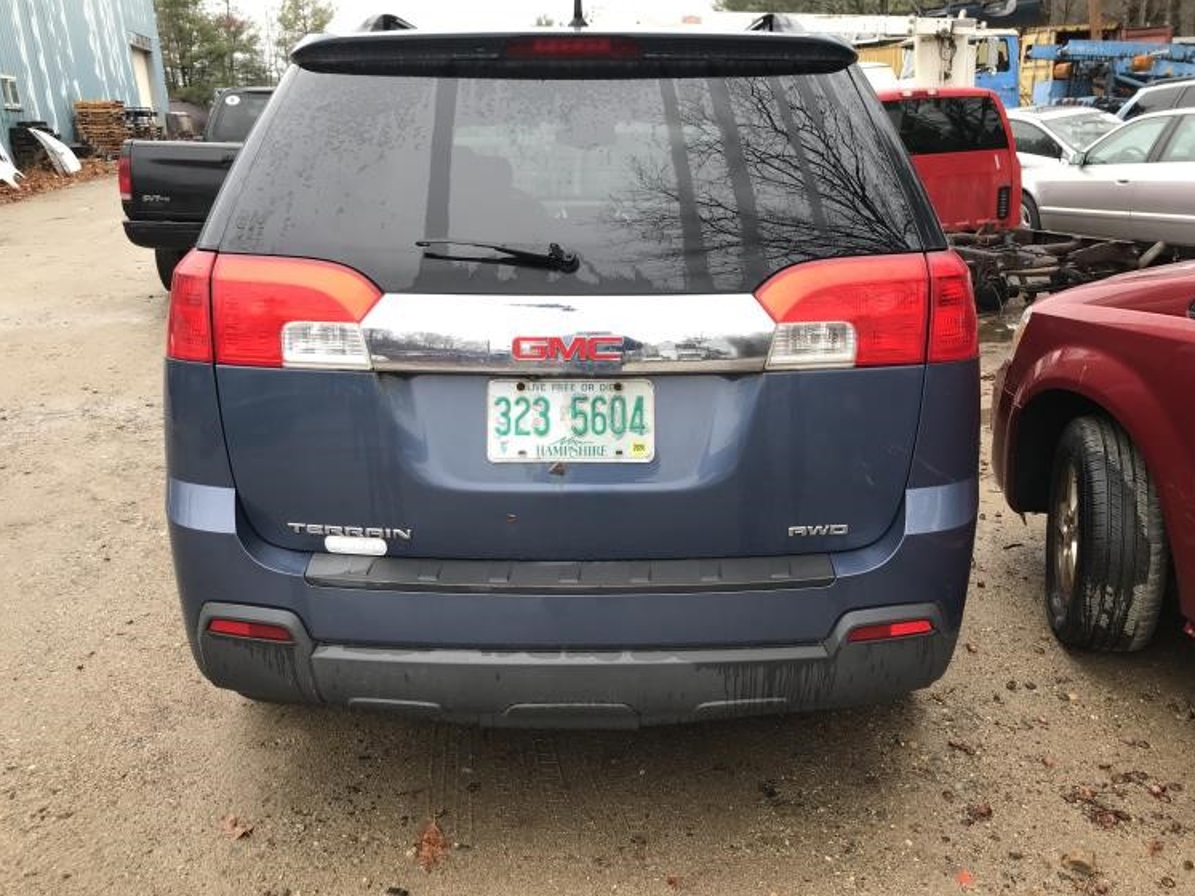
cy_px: 466
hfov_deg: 60.0
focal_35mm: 30
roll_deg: +2.2
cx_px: 609
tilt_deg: -20.1
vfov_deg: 46.8
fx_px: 1035
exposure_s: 1/120
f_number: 1.8
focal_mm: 3.99
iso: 25
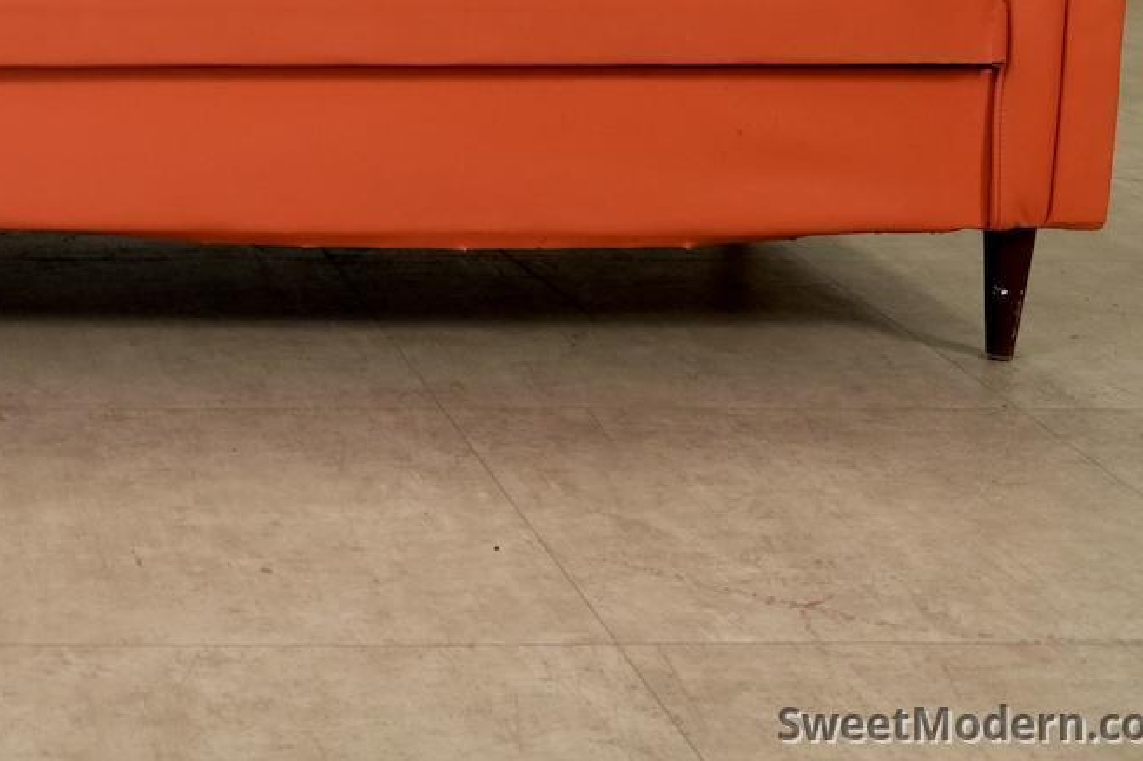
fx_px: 2316
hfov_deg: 25.6
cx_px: -134
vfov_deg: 17.9
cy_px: -117
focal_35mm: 73
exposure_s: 1/80
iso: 320
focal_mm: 20
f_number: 4
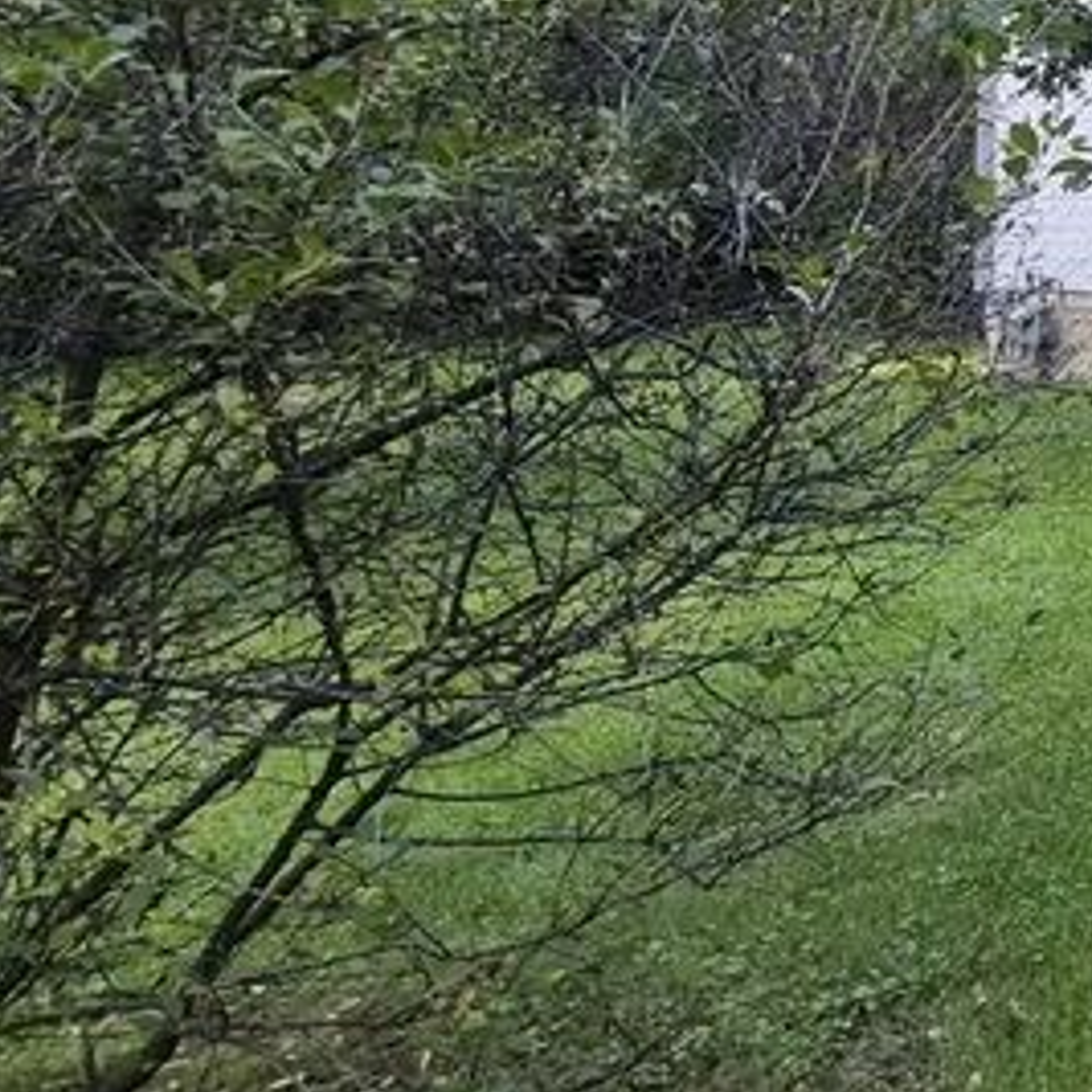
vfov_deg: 37.2
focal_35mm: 44
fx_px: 1570
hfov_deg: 22.4
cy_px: 249
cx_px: 1959
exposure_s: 1/120
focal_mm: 1.74
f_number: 2.2
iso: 50
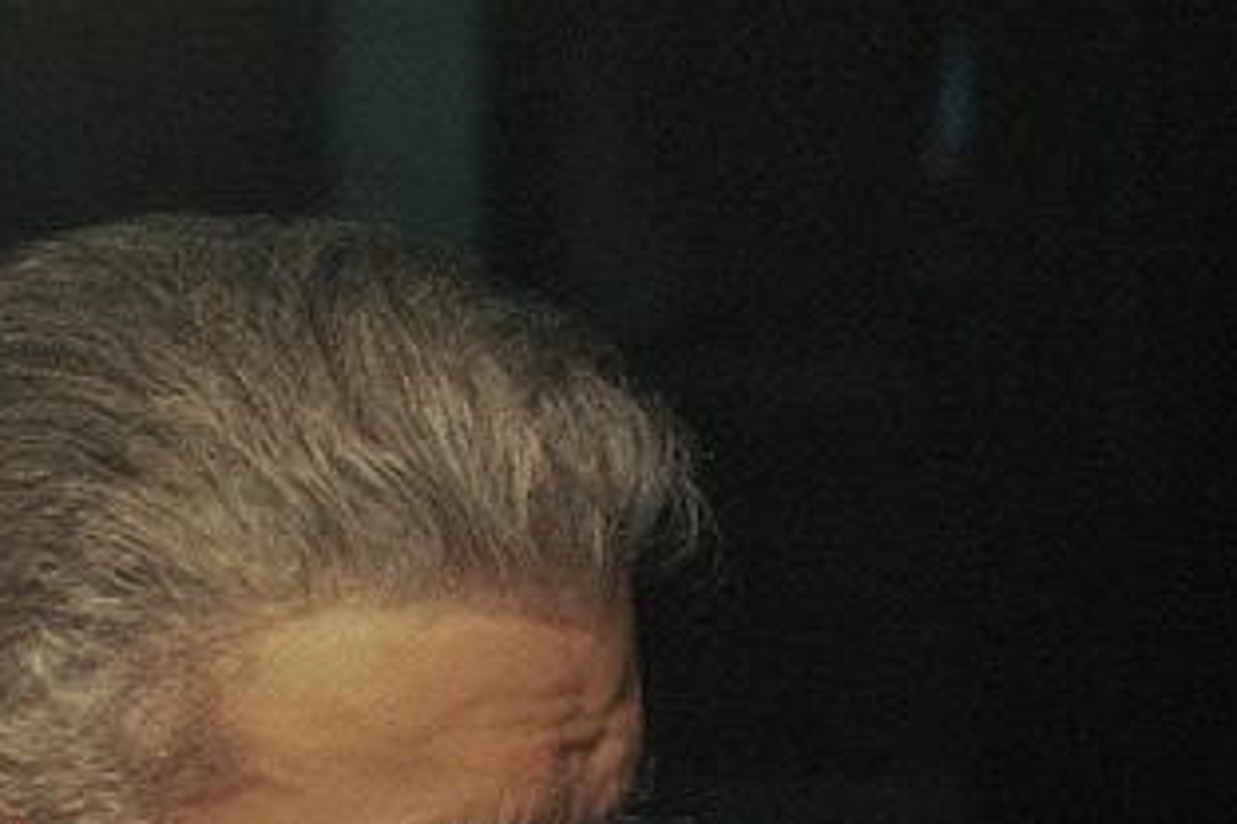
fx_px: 12987
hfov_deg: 5.4
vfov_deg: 3.6
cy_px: 1654
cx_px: 2145
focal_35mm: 378
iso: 3200
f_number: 4
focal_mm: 59
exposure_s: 1/60
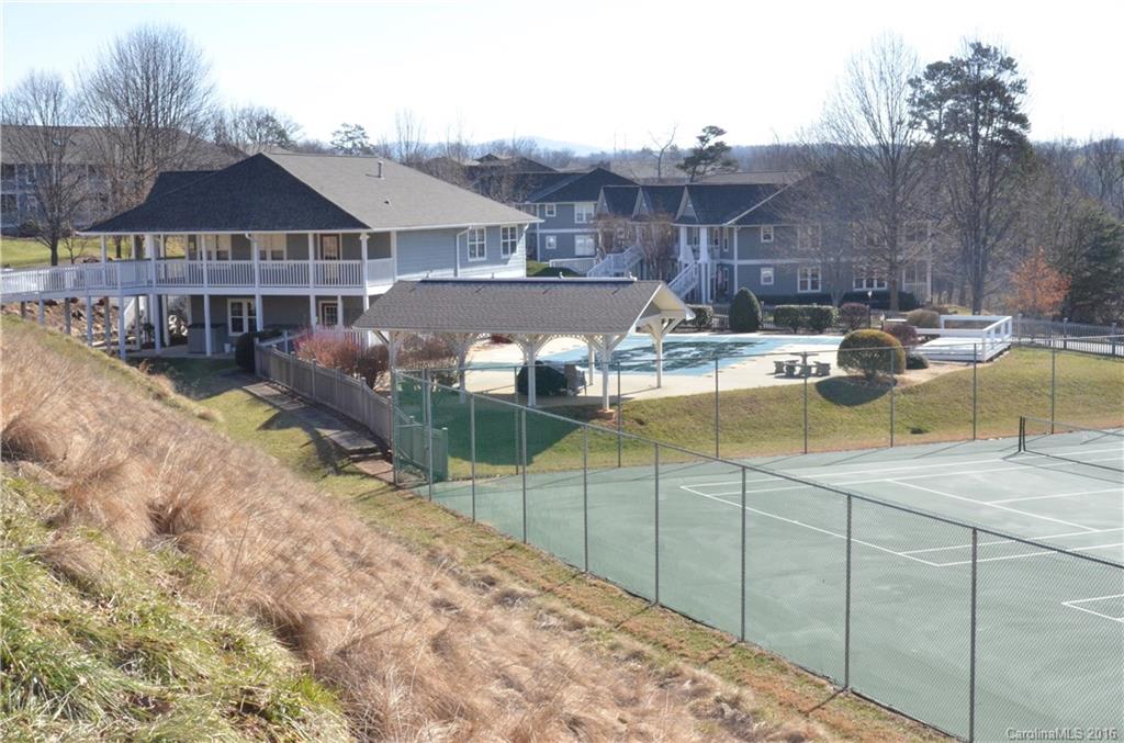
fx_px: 1635
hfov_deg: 37.9
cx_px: 562
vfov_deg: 25.6
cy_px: 372
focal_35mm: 52
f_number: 25
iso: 1600
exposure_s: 1/250
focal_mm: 35
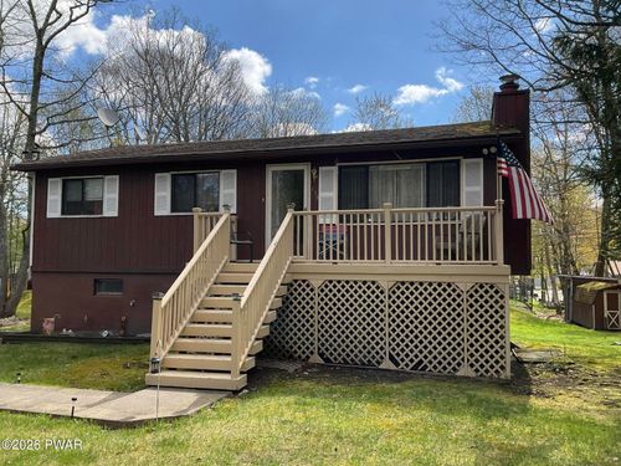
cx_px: 310
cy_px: 233
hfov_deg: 61.7
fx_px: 520
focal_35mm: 29
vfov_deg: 48.2
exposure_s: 1/1055
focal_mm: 3
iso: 25
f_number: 1.8
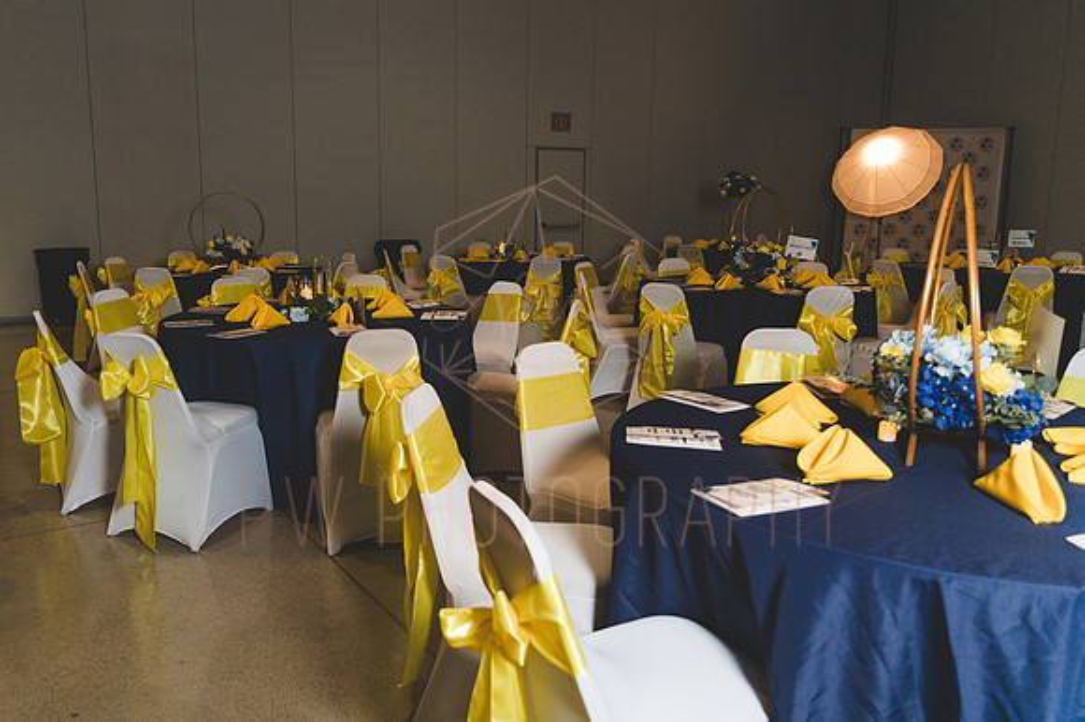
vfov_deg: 45.8
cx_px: 451
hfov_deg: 64.4
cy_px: 332
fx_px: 854
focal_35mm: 28
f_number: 2.8
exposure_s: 1/200
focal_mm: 24
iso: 640
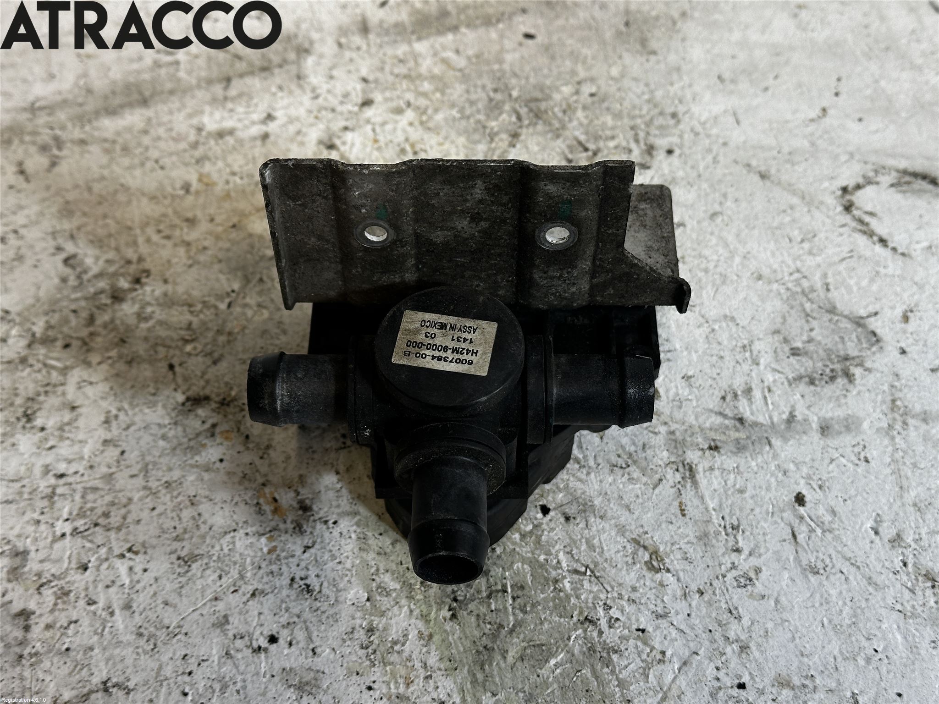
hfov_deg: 39.7
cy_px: 352
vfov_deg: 30.3
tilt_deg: -52.4
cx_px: 470
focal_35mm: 48
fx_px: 1302
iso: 80
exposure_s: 1/100
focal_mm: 6.86
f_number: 1.78
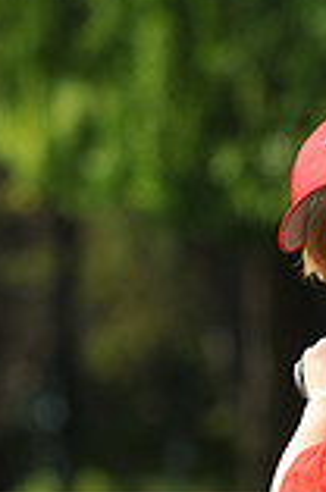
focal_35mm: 370
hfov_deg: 3.7
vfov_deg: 5.6
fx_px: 5048
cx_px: 433
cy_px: 536
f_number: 4
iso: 200
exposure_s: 1/2000
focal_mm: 100
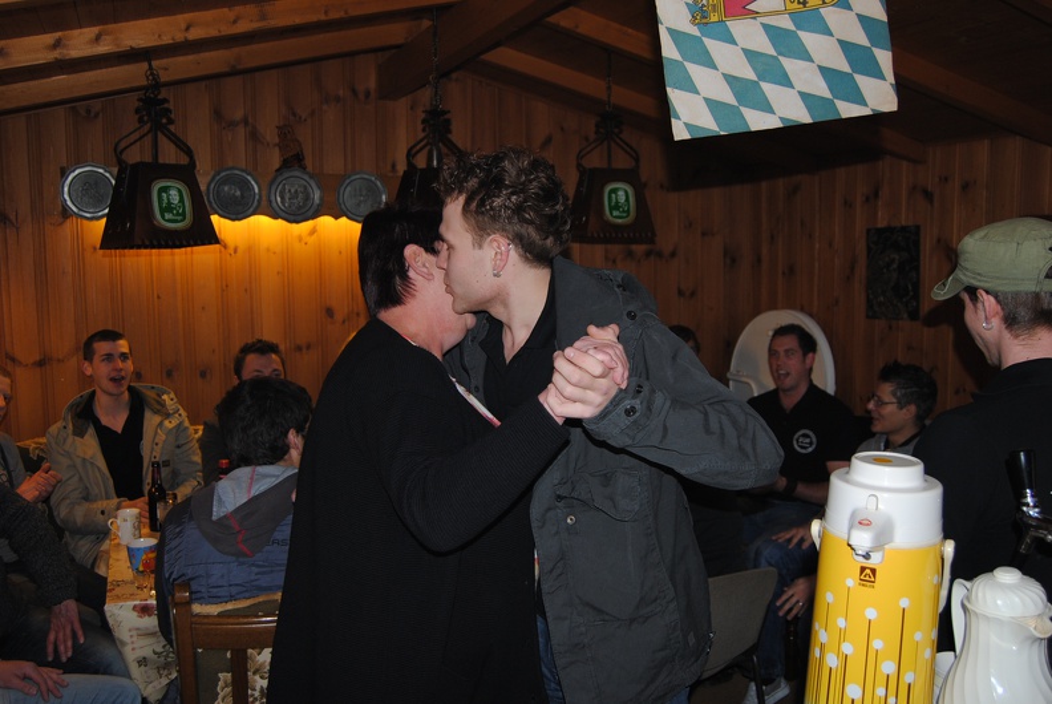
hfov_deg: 61.9
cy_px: 352
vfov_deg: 43.7
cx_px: 526
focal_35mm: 30
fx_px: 878
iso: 200
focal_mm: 20
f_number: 3.5
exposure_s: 1/60
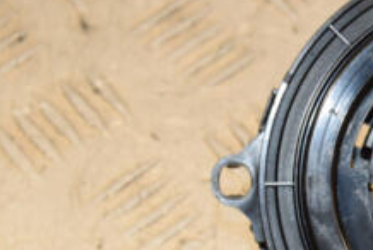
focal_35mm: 239
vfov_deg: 5.8
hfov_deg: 8.5
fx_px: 2480
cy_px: 182
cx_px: 455
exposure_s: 1/200
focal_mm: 58
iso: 800
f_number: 7.1
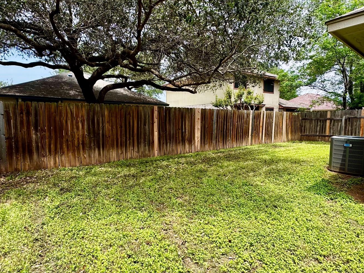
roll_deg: -0.6
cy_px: 144
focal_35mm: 22
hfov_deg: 76.4
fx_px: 231
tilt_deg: -6.5
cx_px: 183
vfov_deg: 61.0
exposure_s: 1/625
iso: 50
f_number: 2.2
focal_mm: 2.22
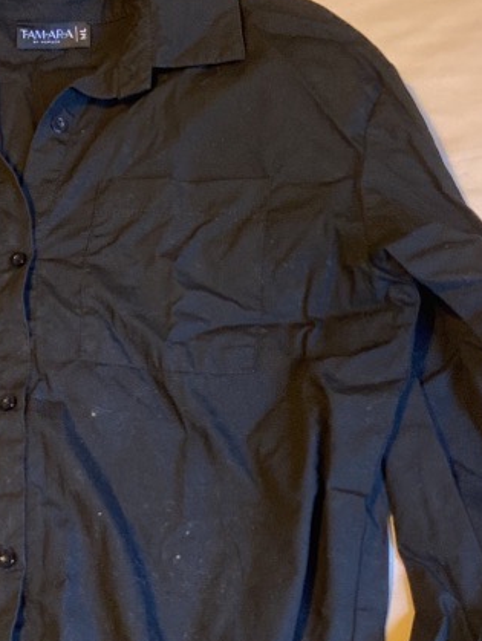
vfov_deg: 31.0
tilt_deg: -66.7
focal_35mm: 62
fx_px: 1149
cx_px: 67
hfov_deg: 23.2
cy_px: 401
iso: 500
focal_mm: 4.25
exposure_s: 1/33
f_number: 1.8
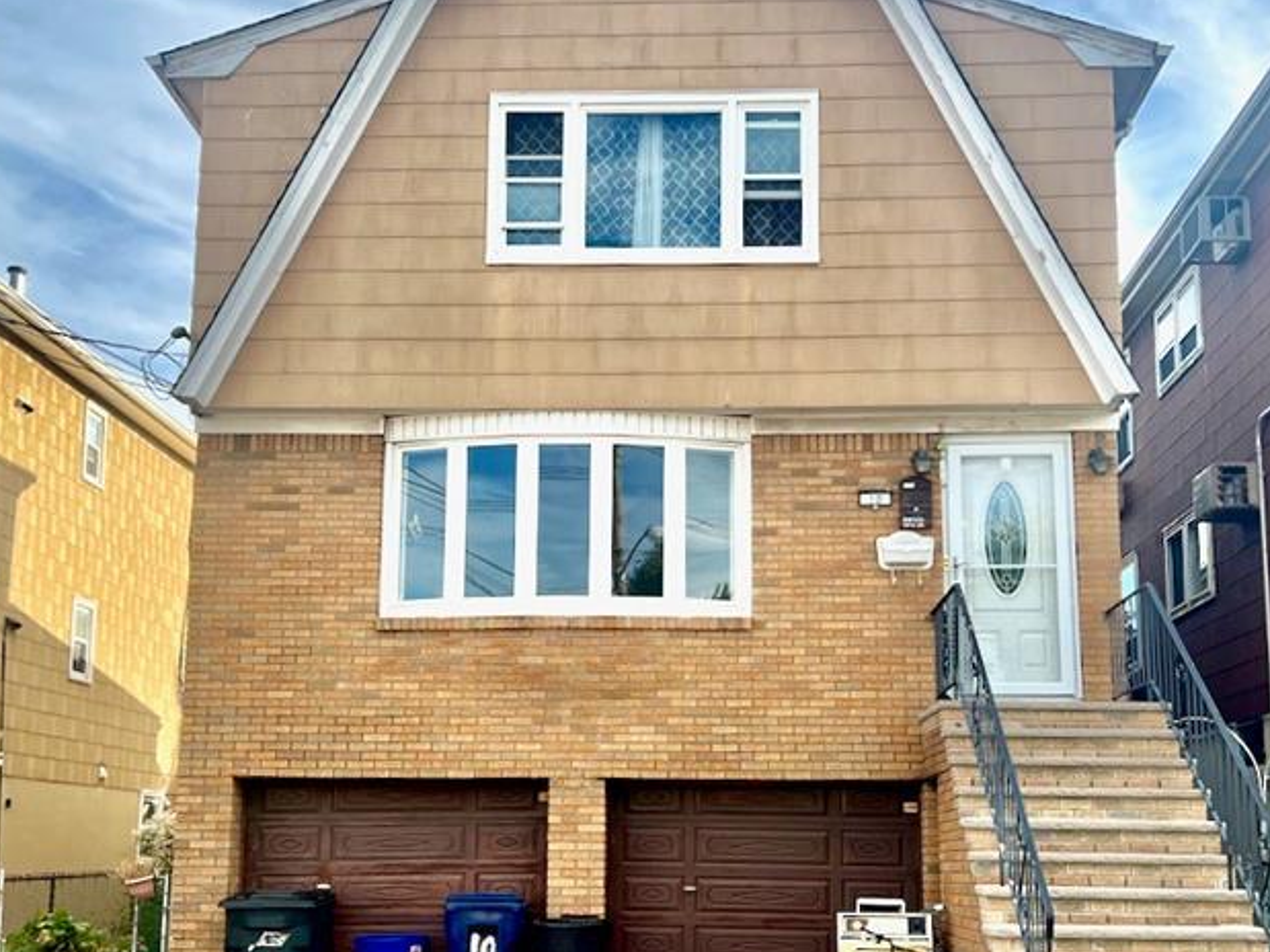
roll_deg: +0.1
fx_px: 1577
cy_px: 581
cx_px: 663
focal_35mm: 43
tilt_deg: +9.2
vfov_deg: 33.5
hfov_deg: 43.8
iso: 50
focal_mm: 5.7
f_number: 1.5
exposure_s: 1/1511
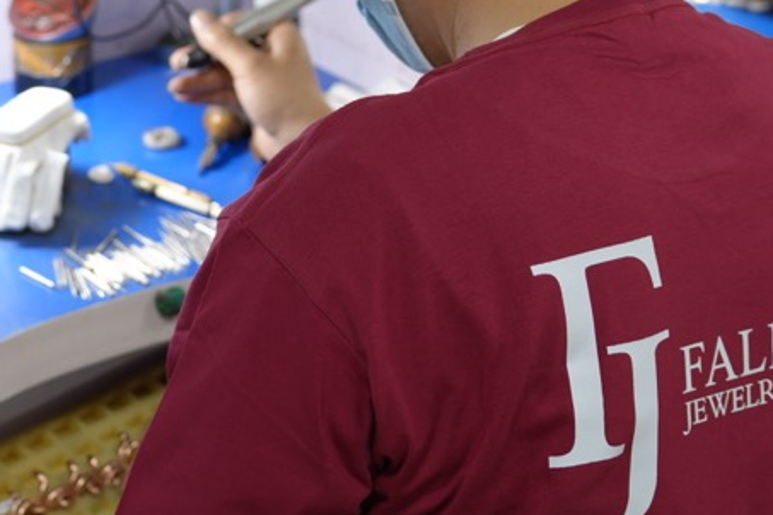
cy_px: 76
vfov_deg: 14.1
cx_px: 287
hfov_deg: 21.2
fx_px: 2061
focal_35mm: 96
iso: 200
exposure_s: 1/40
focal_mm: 34
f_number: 3.2
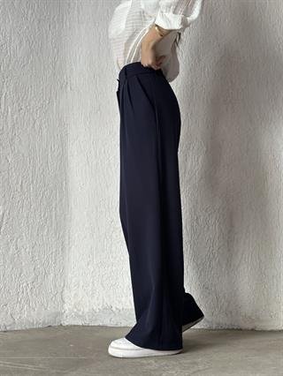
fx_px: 523
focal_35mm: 48
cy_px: 188
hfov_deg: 30.3
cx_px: 142
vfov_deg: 39.6
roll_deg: +0.2
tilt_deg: +4.5
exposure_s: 1/100
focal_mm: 6.86
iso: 125
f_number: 1.78
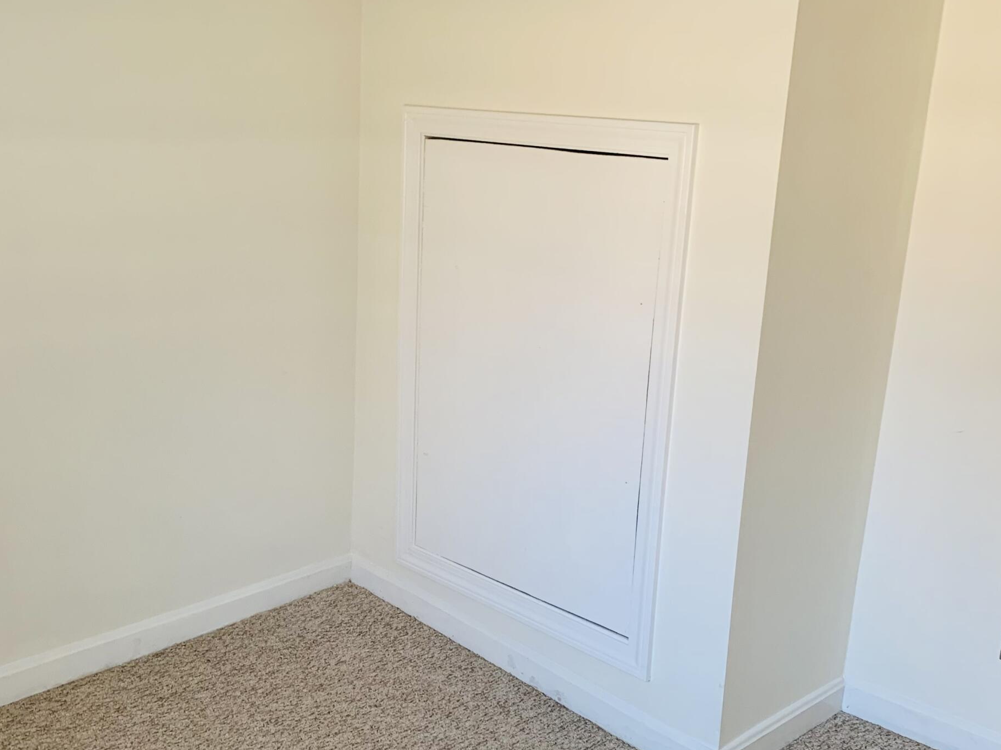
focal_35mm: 43
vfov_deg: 33.5
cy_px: 457
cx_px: 402
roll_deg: -0.7
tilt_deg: -18.3
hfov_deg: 43.6
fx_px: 1243
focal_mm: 4.25
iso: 125
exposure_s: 1/60
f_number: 1.8
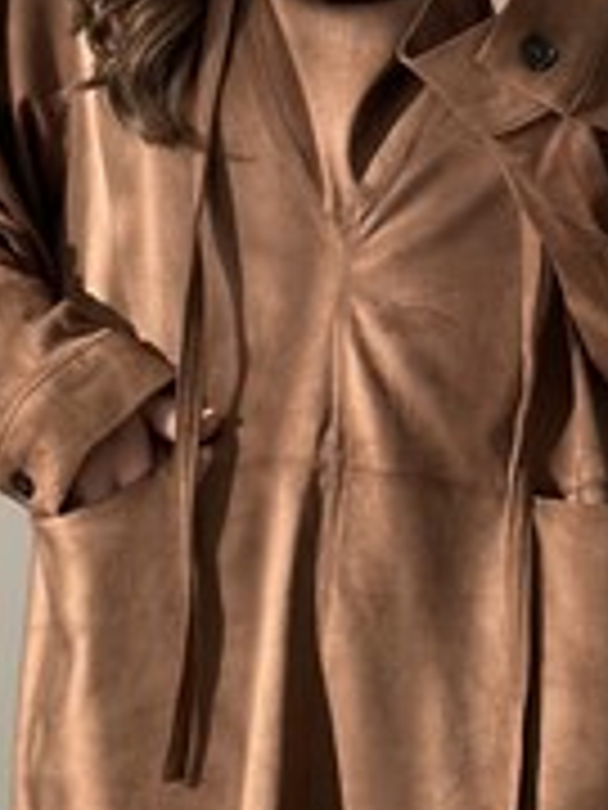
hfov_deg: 10.4
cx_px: 387
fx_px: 3325
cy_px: 277
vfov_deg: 13.9
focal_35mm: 142
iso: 80
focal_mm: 6.86
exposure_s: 1/532
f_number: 1.78
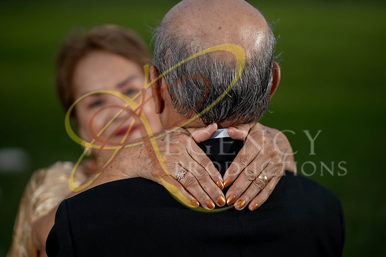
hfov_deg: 23.9
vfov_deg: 16.1
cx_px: 193
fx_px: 912
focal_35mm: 85
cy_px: 128
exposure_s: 1/2500
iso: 200
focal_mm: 85
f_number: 2.2
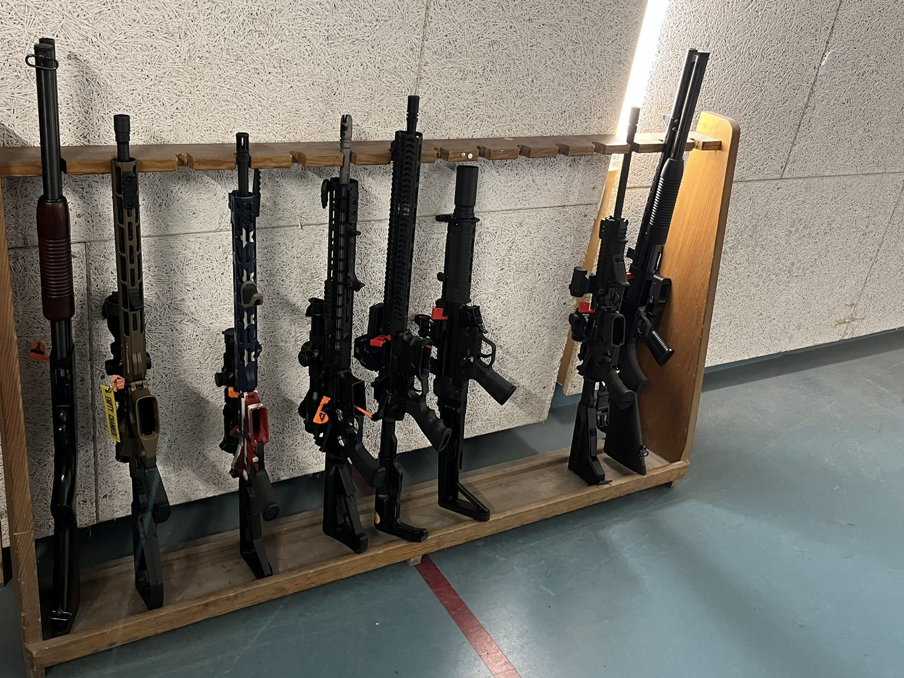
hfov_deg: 58.1
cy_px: 288
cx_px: 390
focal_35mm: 31
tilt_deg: -25.2
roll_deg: -8.4
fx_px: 809
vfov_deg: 45.3
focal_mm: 5.1
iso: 320
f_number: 1.6
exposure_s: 1/50
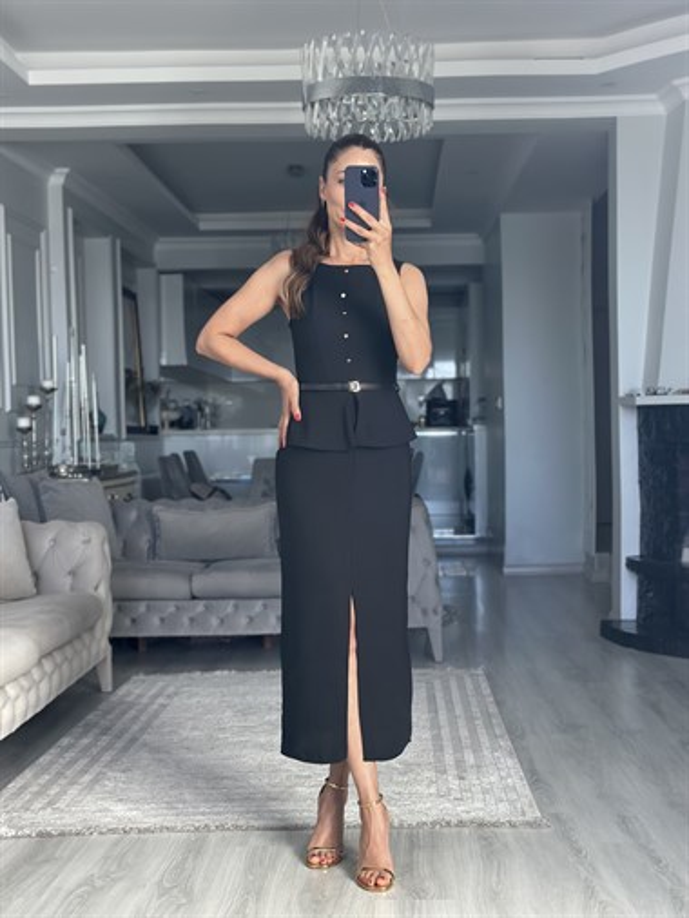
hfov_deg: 30.3
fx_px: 1273
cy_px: 459
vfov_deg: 39.6
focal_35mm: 48
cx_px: 344
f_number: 1.78
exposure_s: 1/112
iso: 125
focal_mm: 6.86
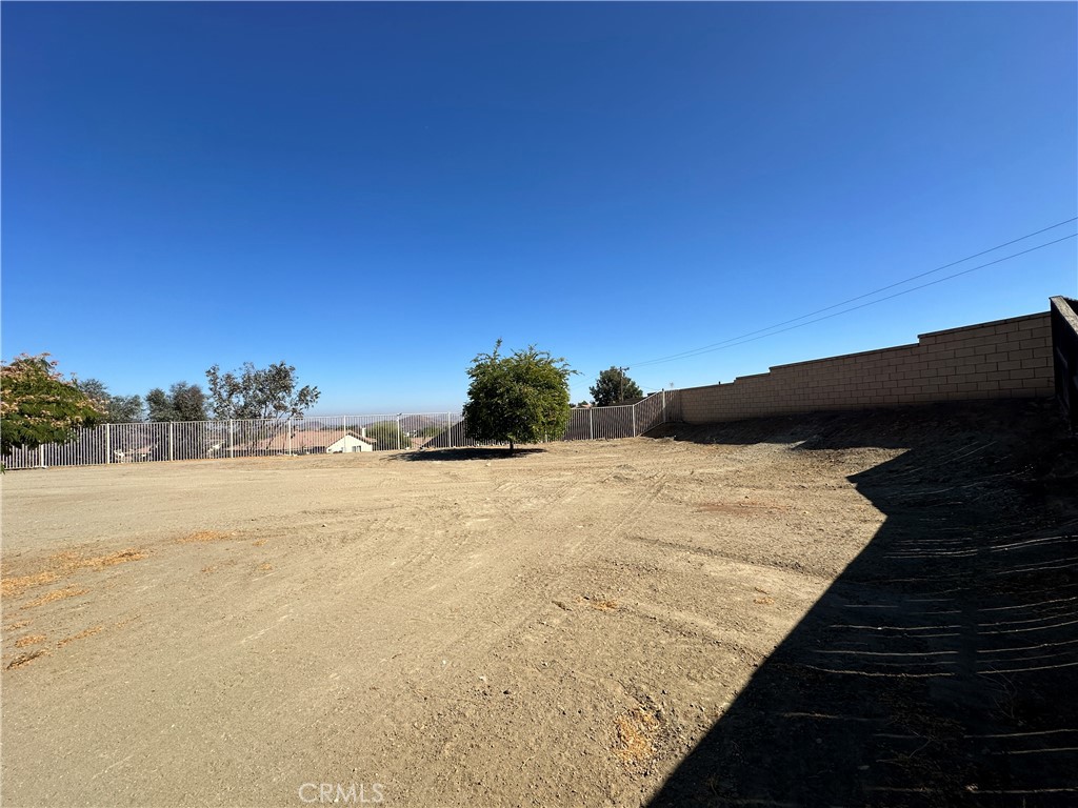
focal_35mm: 14
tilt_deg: +2.6
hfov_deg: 102.1
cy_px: 404
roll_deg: +1.4
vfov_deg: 85.7
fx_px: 436
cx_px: 539
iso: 50
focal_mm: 2.22
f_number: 2.2
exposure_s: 1/2451
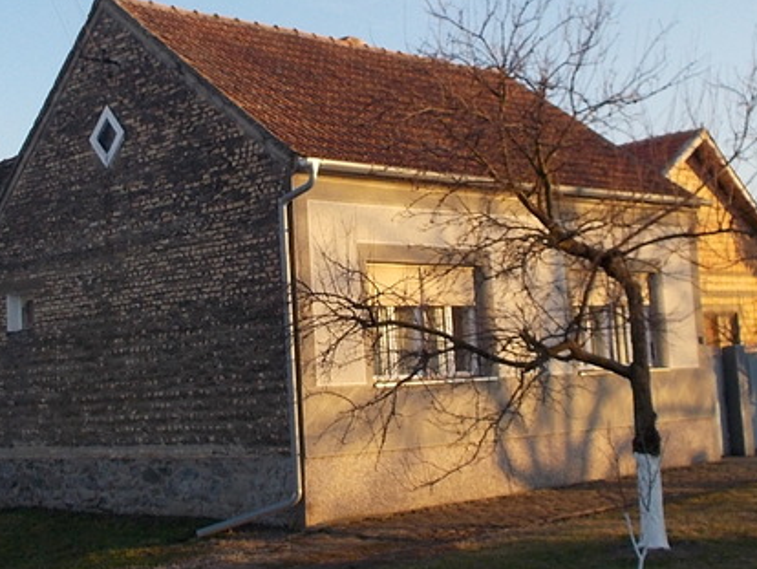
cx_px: 283
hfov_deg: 34.2
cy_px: 231
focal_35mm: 56
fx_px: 1225
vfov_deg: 26.1
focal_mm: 4.1
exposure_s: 1/250
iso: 80
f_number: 3.3
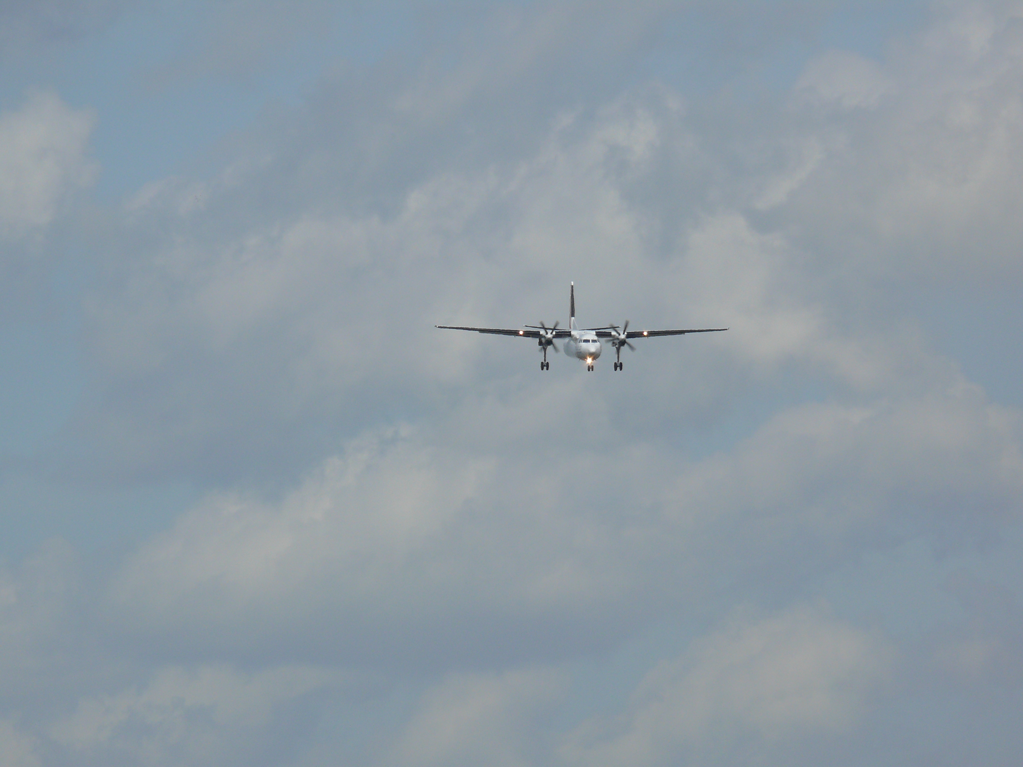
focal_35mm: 420
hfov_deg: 4.7
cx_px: 512
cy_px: 384
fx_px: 12412
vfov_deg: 3.5
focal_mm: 88.8
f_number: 8
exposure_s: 1/640
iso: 100
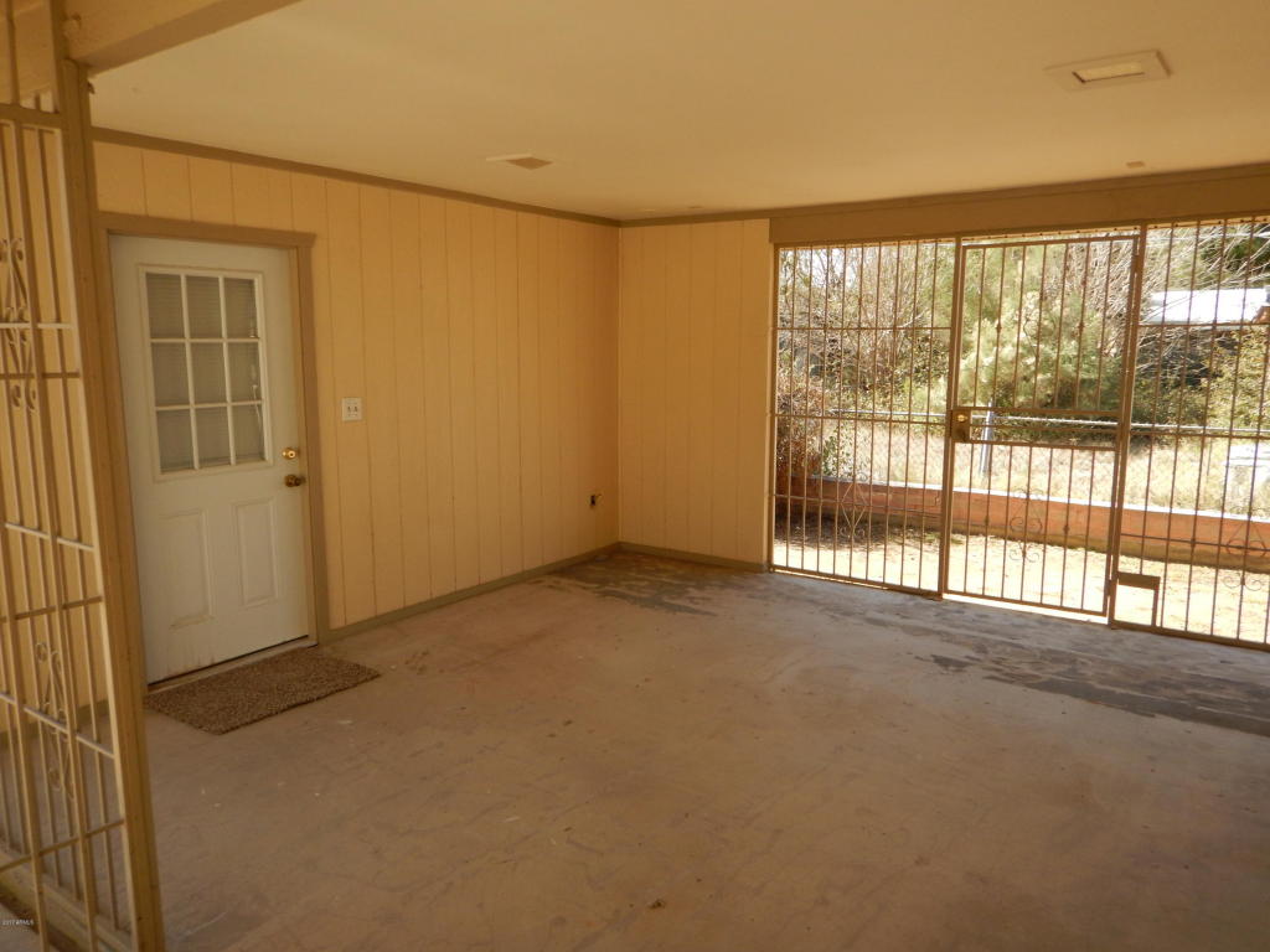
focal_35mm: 24
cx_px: 635
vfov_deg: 56.8
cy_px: 476
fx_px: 881
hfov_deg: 71.6
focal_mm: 4.3
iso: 125
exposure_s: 1/400
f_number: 2.8
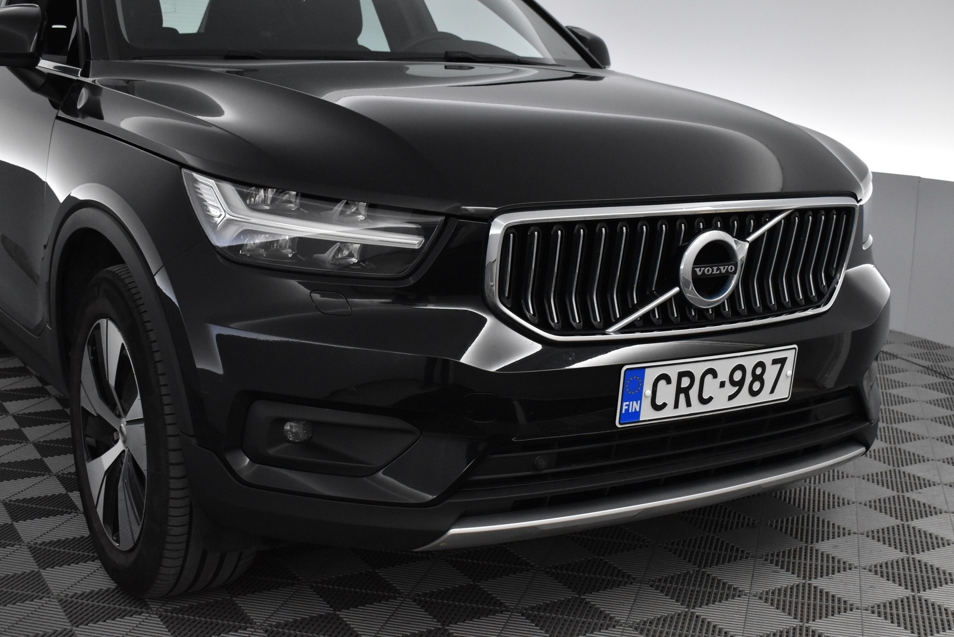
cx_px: 477
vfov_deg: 29.0
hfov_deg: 42.3
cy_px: 318
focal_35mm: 46
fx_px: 1232
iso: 3200
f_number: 6.3
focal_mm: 31
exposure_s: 1/160
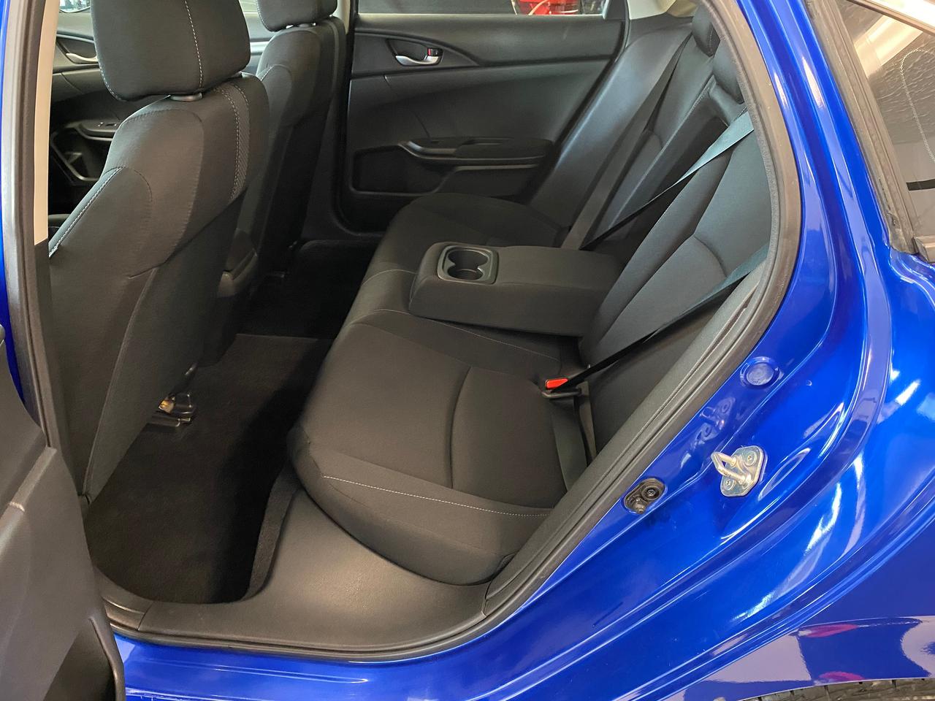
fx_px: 702
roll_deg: -3.2
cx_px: 468
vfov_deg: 53.1
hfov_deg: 67.3
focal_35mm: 26
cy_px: 350
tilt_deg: -32.6
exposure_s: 1/30
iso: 800
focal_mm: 4.25
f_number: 1.8
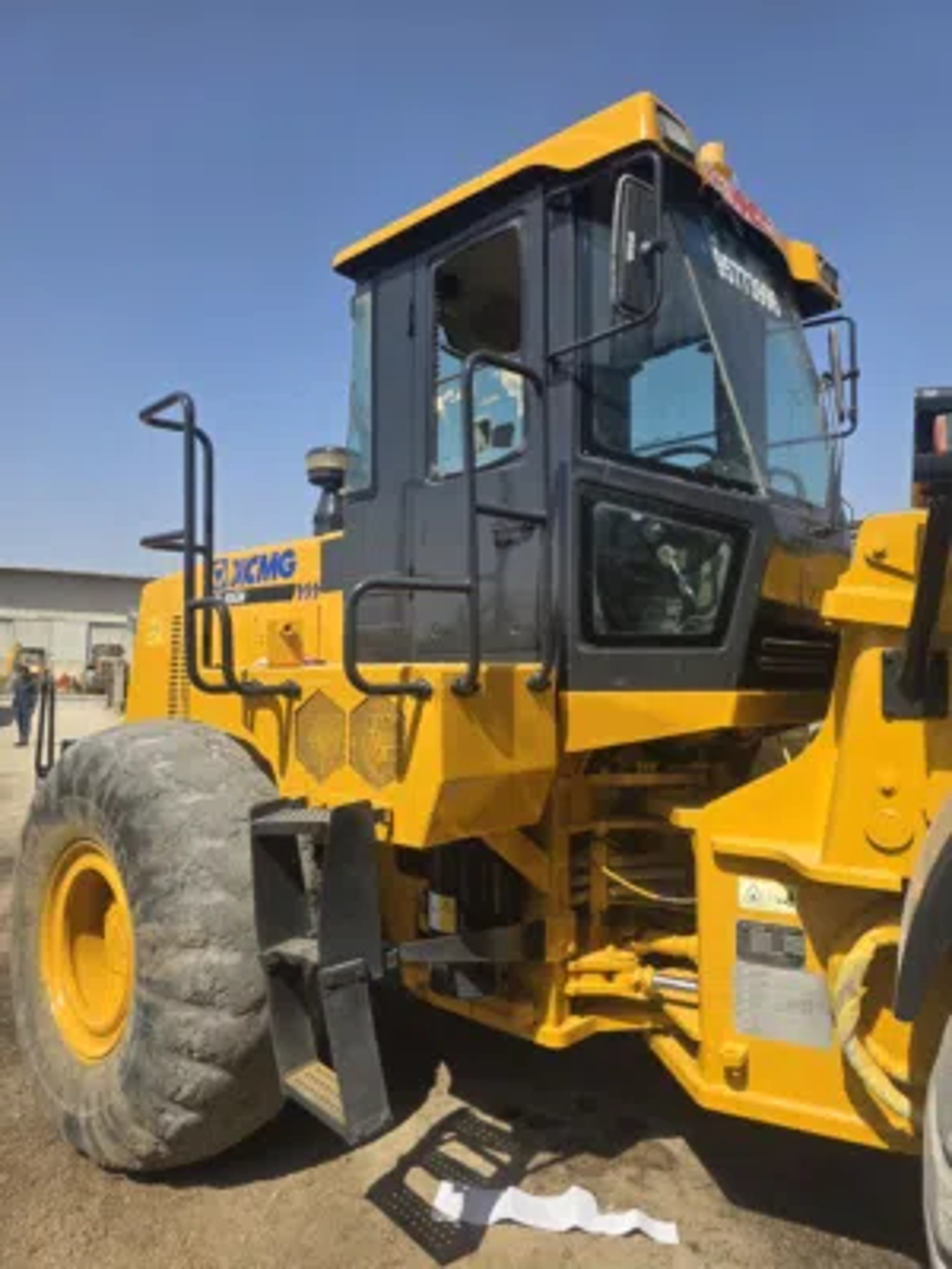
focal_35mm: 23
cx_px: 476
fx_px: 843
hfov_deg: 58.9
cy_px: 634
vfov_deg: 73.9
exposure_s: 1/5778
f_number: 1.7
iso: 80
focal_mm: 6.3
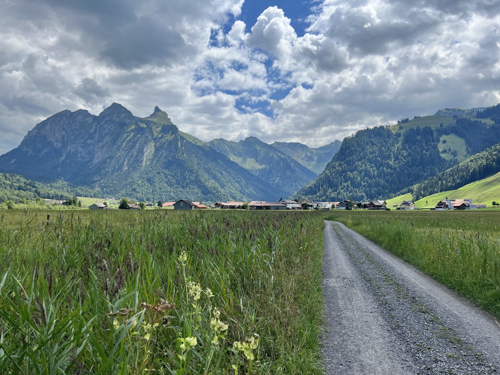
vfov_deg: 53.1
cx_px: 250
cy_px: 188
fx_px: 376
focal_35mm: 26
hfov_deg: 67.3
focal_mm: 5.7
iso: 50
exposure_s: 1/5587
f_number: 1.5
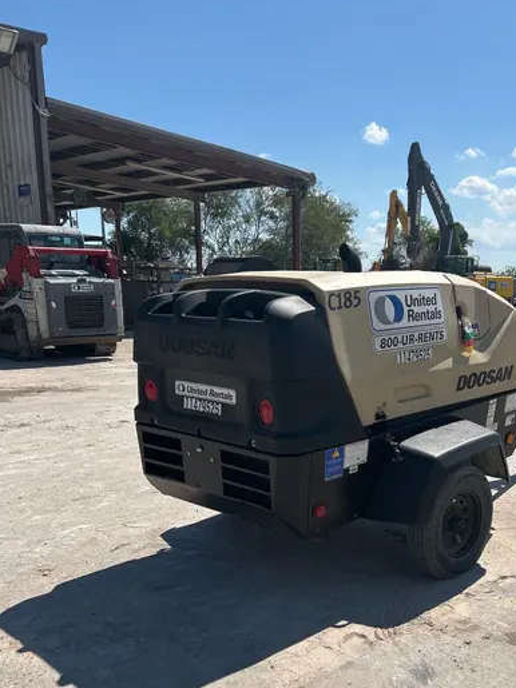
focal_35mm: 37
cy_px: 462
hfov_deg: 38.1
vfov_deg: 49.2
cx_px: 356
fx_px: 736
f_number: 1.5
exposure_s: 1/7463
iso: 50
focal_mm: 5.7
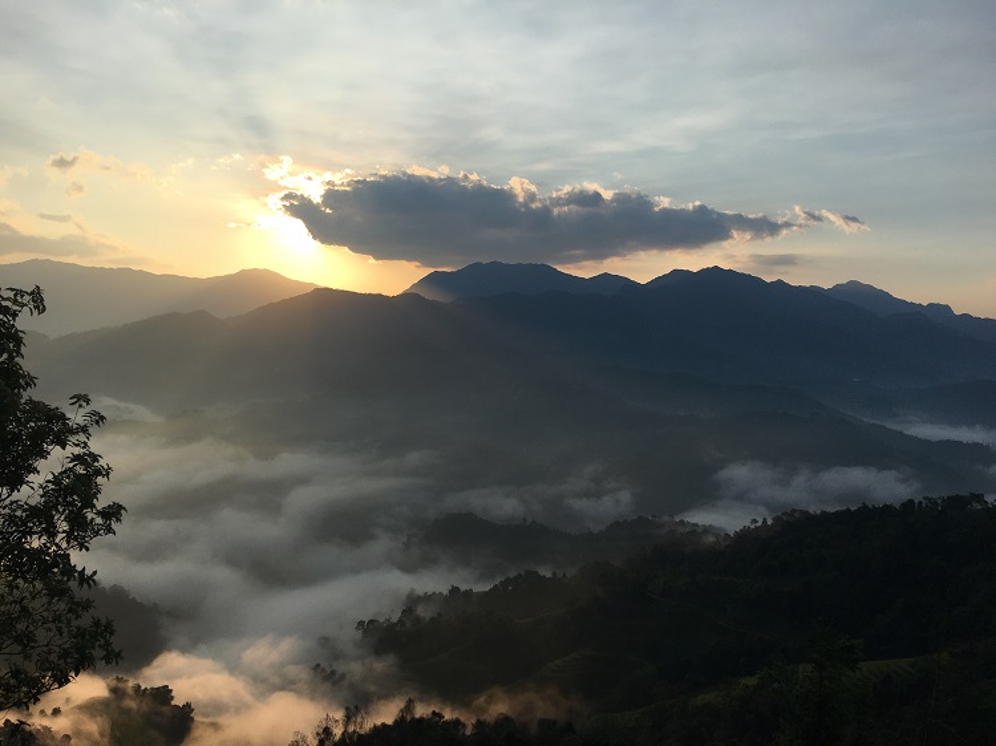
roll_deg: -2.3
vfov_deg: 48.2
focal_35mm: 29
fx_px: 834
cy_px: 373
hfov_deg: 61.7
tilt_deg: -1.3
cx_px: 498
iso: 25
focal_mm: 4.15
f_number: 2.2
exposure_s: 1/2024
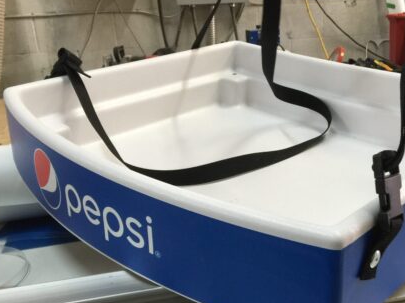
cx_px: 257
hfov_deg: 43.5
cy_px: 201
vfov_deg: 33.3
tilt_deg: -21.2
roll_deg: +3.4
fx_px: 503
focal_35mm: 43
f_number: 2.2
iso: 64
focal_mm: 4.15
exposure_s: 1/15
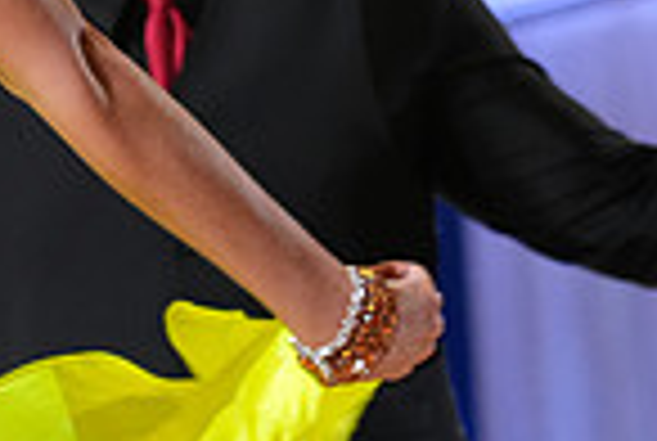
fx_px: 7607
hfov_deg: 4.9
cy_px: -232
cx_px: -158
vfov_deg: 3.3
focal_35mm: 416
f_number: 4
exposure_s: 1/500
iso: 4000
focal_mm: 105
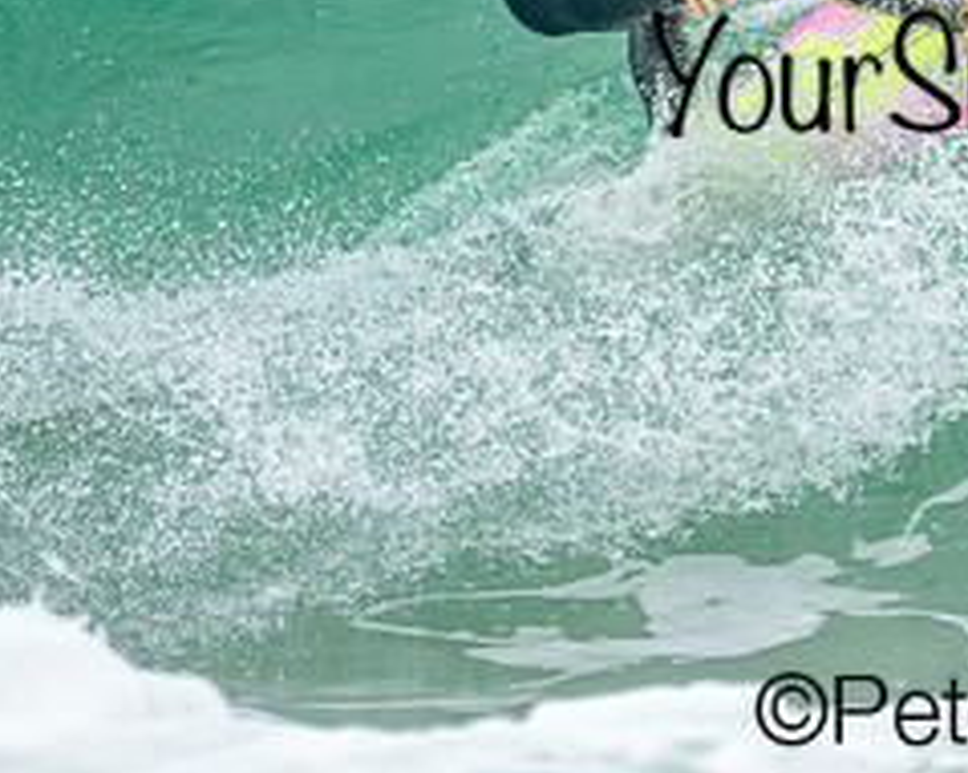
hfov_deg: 0.8
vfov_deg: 0.6
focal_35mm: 2442
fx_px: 69932
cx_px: 696
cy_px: 19
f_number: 6.3
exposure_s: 1/2000
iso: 720
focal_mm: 800
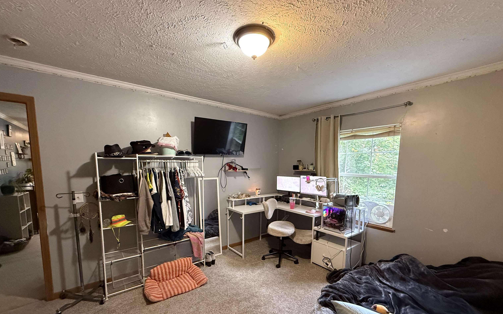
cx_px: 252
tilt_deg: -6.0
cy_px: 187
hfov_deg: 101.5
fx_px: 206
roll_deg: -0.3
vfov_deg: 74.1
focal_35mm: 15
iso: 640
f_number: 2.2
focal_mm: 2.22
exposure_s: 1/60
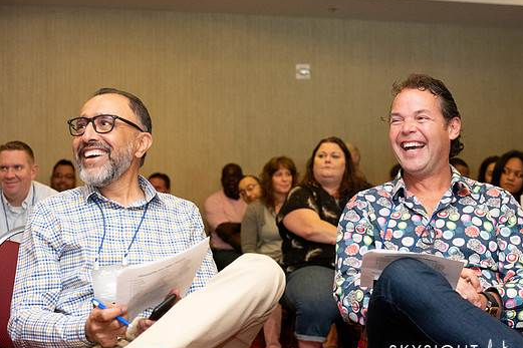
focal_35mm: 78
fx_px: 1133
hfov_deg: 26.0
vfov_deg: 17.5
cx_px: 274
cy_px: 182
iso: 6400
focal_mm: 70
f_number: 5
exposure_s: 1/200
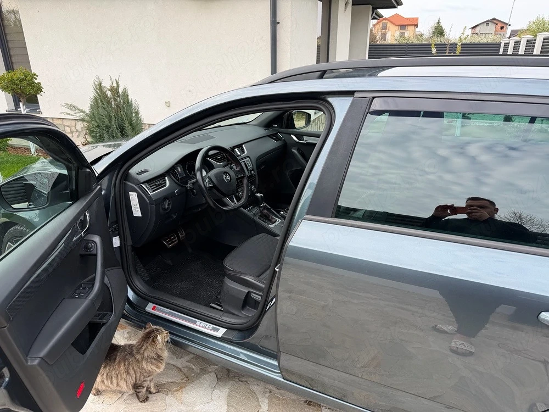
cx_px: 274
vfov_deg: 56.8
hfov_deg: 71.6
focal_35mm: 24
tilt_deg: -21.4
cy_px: 206
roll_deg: +1.0
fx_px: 381
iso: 80
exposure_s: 1/772
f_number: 1.78
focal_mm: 6.76
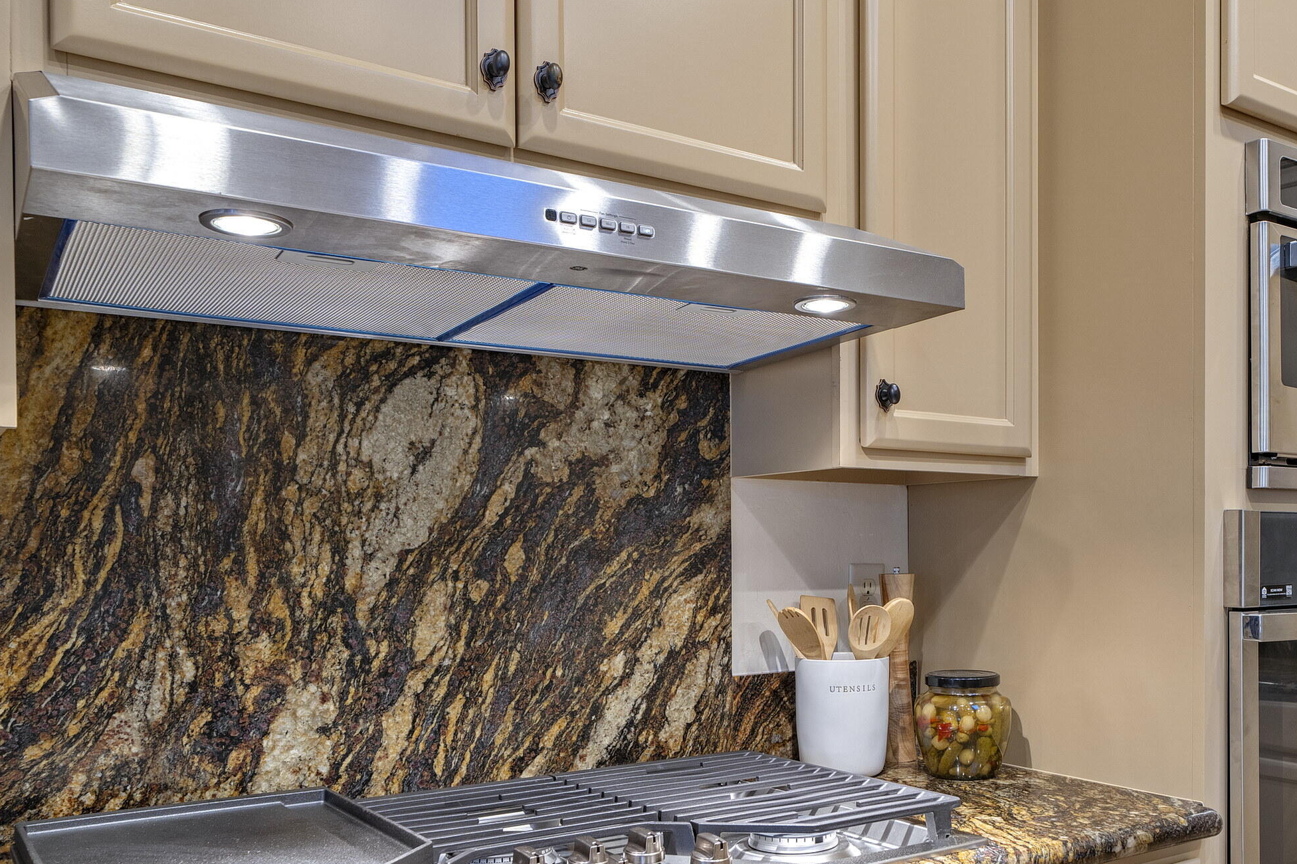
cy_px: 562
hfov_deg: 56.3
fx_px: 1189
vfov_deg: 39.6
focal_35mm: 33
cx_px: 843
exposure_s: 1/2
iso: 200
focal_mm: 23
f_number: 7.1
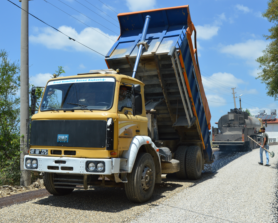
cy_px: 112
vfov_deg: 36.5
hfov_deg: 44.7
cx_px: 151
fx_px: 337
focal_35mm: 41
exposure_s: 1/250
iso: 100
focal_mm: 24
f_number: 8
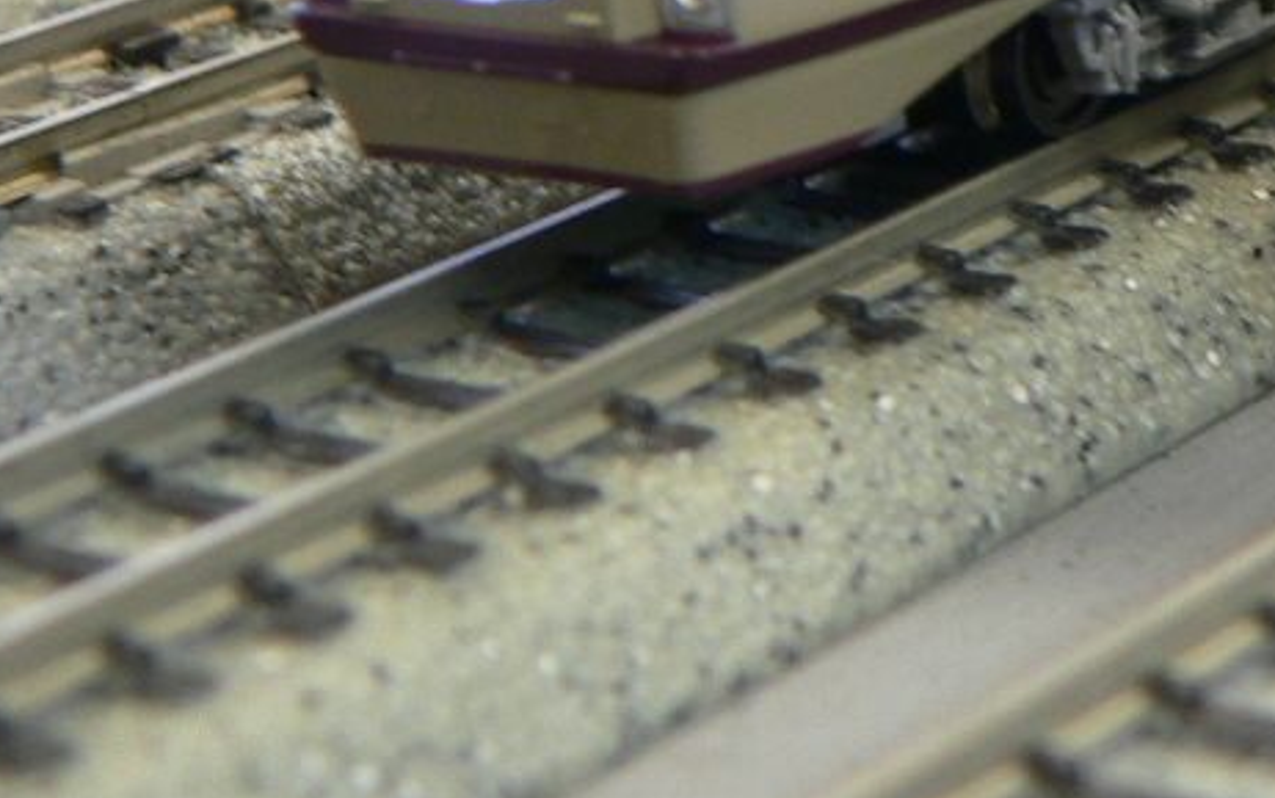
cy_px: -326
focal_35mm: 138
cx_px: 1648
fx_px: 4796
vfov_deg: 9.3
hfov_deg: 14.5
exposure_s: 1/8
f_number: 2.8
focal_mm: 7.8
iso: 100
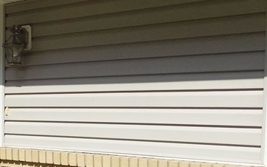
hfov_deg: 27.9
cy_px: 136
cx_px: -5
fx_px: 502
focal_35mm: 69
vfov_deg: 18.7
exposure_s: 1/160
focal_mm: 4
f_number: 9.9
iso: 80
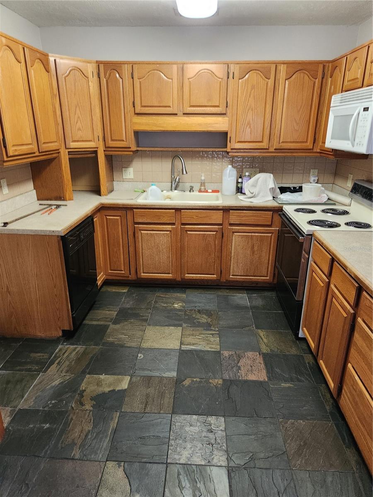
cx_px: 186
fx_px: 330
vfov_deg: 73.9
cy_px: 248
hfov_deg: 58.9
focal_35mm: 23
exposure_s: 1/120
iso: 800
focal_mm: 5.4
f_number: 1.8
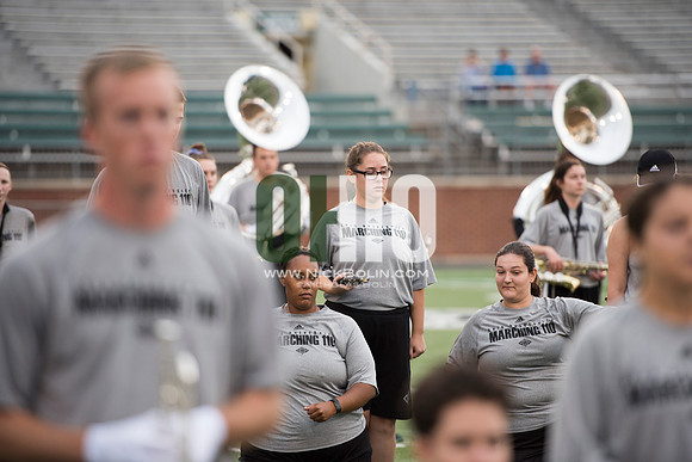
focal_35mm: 200
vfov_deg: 6.9
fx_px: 3845
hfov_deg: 10.3
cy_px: 231
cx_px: 346
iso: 1000
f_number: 2.8
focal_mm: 200
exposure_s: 1/1250
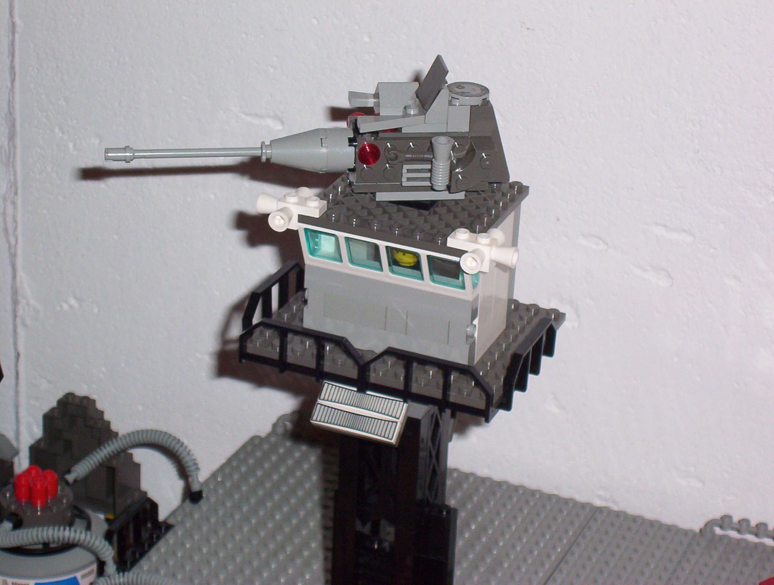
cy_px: 292
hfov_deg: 18.2
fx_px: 2421
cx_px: 387
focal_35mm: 108
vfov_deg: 13.8
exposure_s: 1/90
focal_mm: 16.61
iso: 140
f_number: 4.72
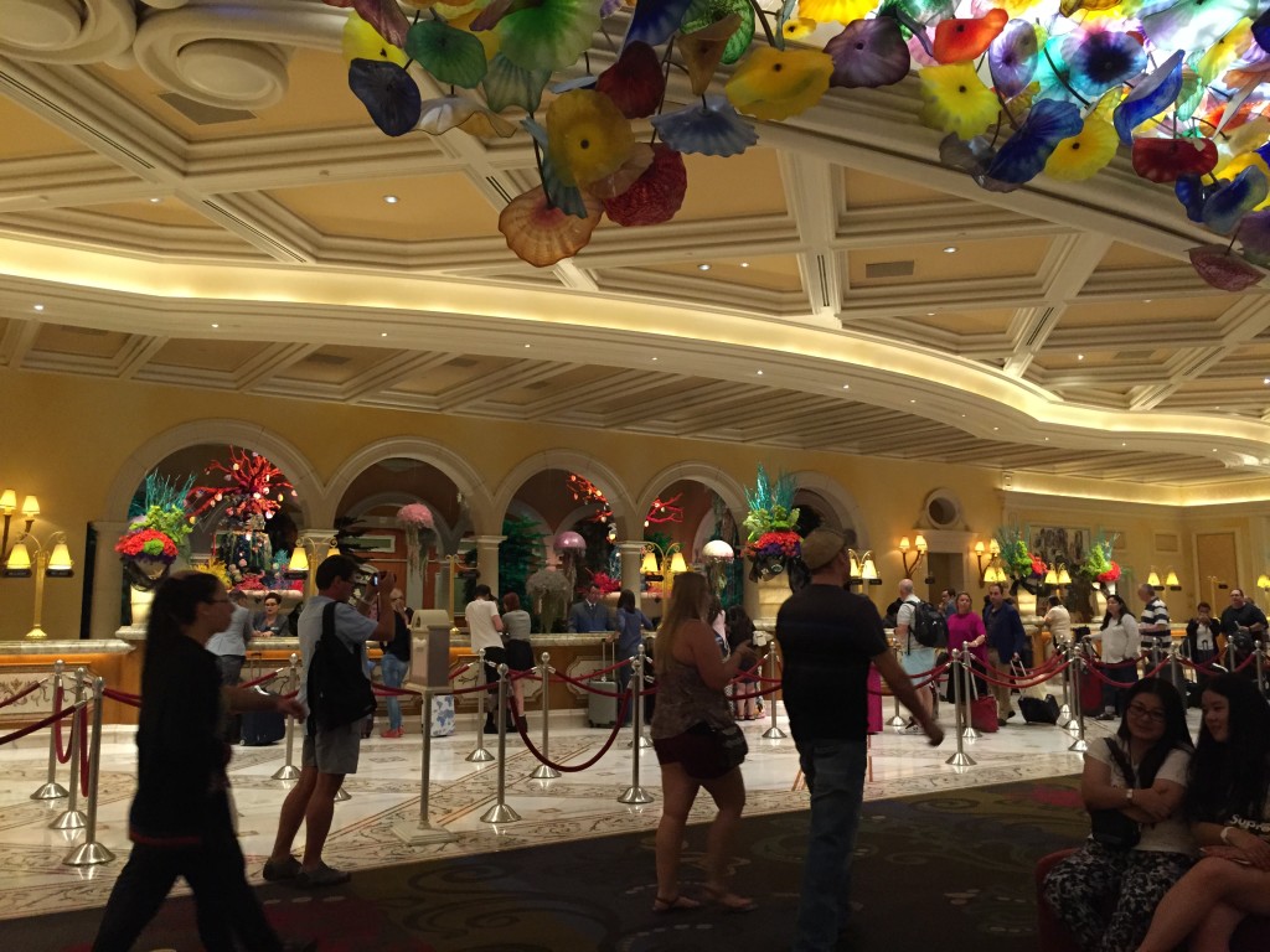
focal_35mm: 29
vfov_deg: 48.2
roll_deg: -0.7
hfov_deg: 61.7
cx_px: 635
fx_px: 1064
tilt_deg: +6.8
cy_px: 476
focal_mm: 4.15
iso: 250
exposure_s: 1/30
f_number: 2.2
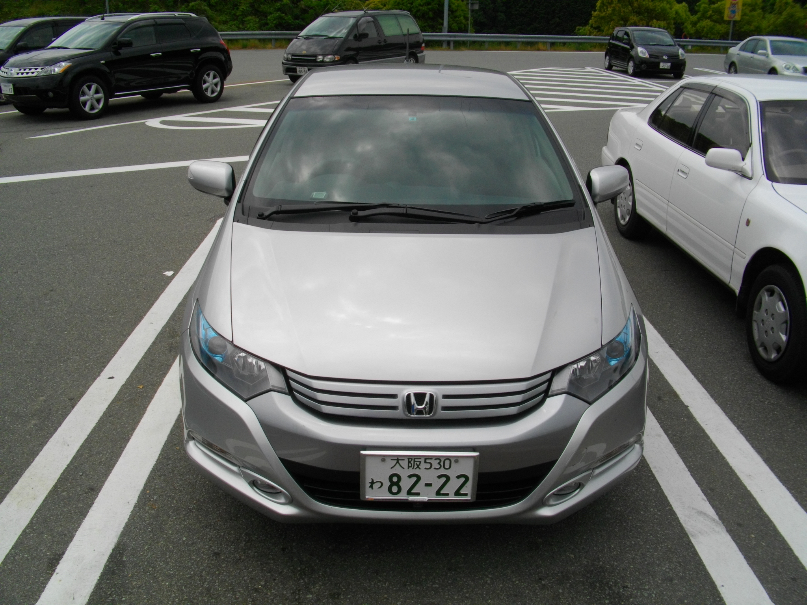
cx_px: 404
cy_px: 302
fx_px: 746
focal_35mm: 32
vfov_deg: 44.2
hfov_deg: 56.8
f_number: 5.5
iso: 100
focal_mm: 5.7
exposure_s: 1/500
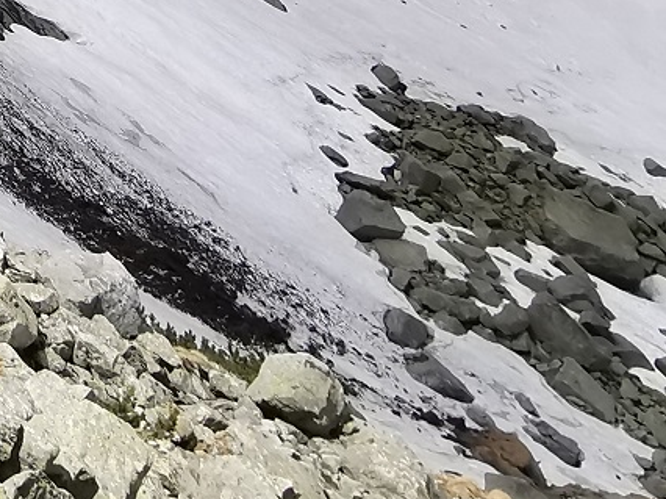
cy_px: -659
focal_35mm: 77
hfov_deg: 18.8
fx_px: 1481
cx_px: -572
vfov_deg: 14.0
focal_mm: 2.35
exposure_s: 1/765
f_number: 2.2
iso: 50
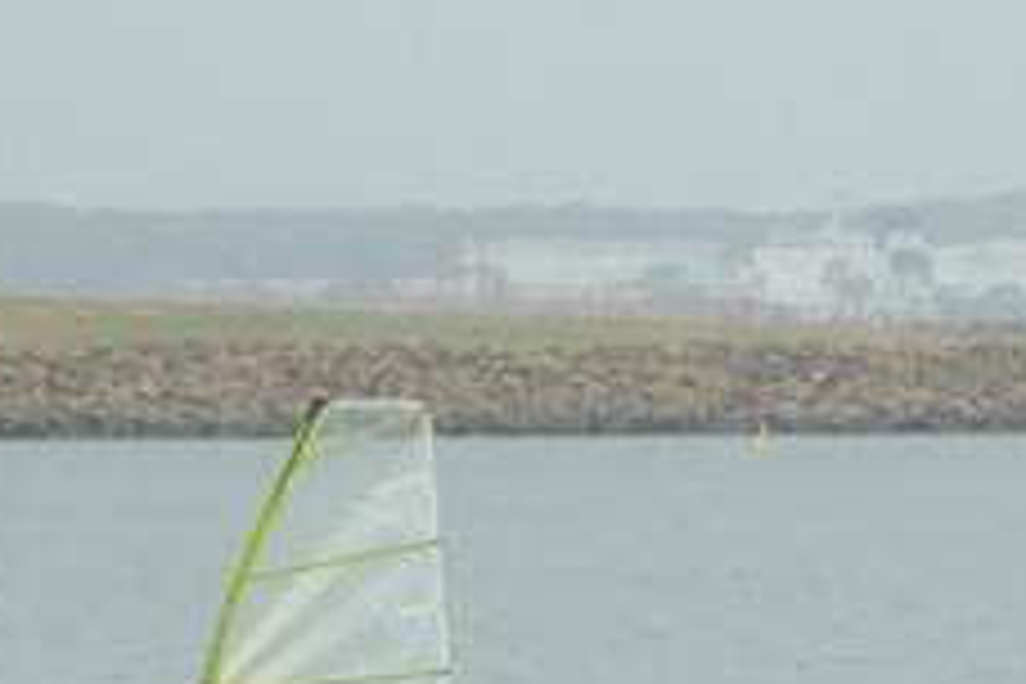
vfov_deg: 0.9
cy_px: 819
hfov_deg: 1.4
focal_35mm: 1473
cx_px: 76
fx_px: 41977
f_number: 4.4
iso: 160
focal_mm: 90
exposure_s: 1/250
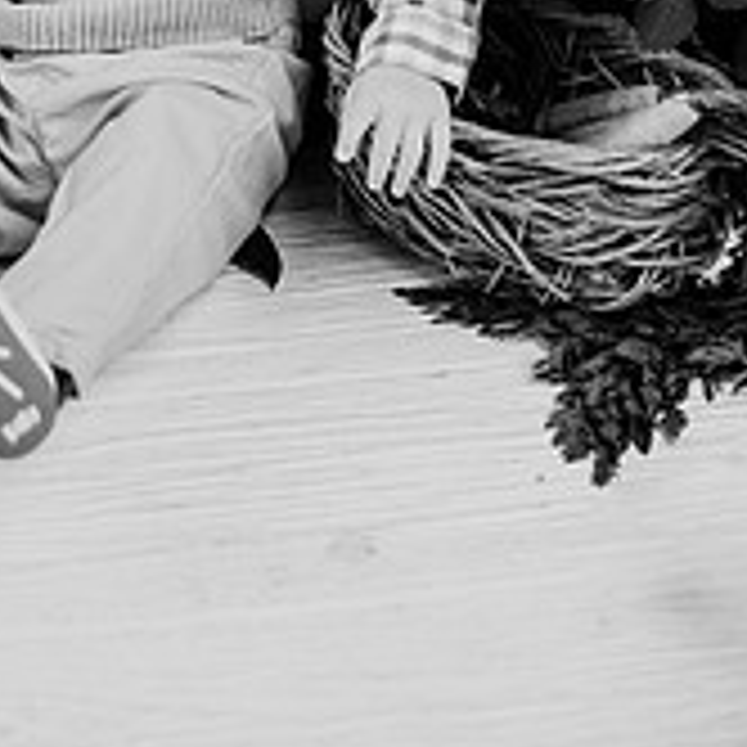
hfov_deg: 15.0
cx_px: 135
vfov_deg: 14.5
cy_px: -220
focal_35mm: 115
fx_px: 2808
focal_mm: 50
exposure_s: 1/125
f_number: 2.8
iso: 100
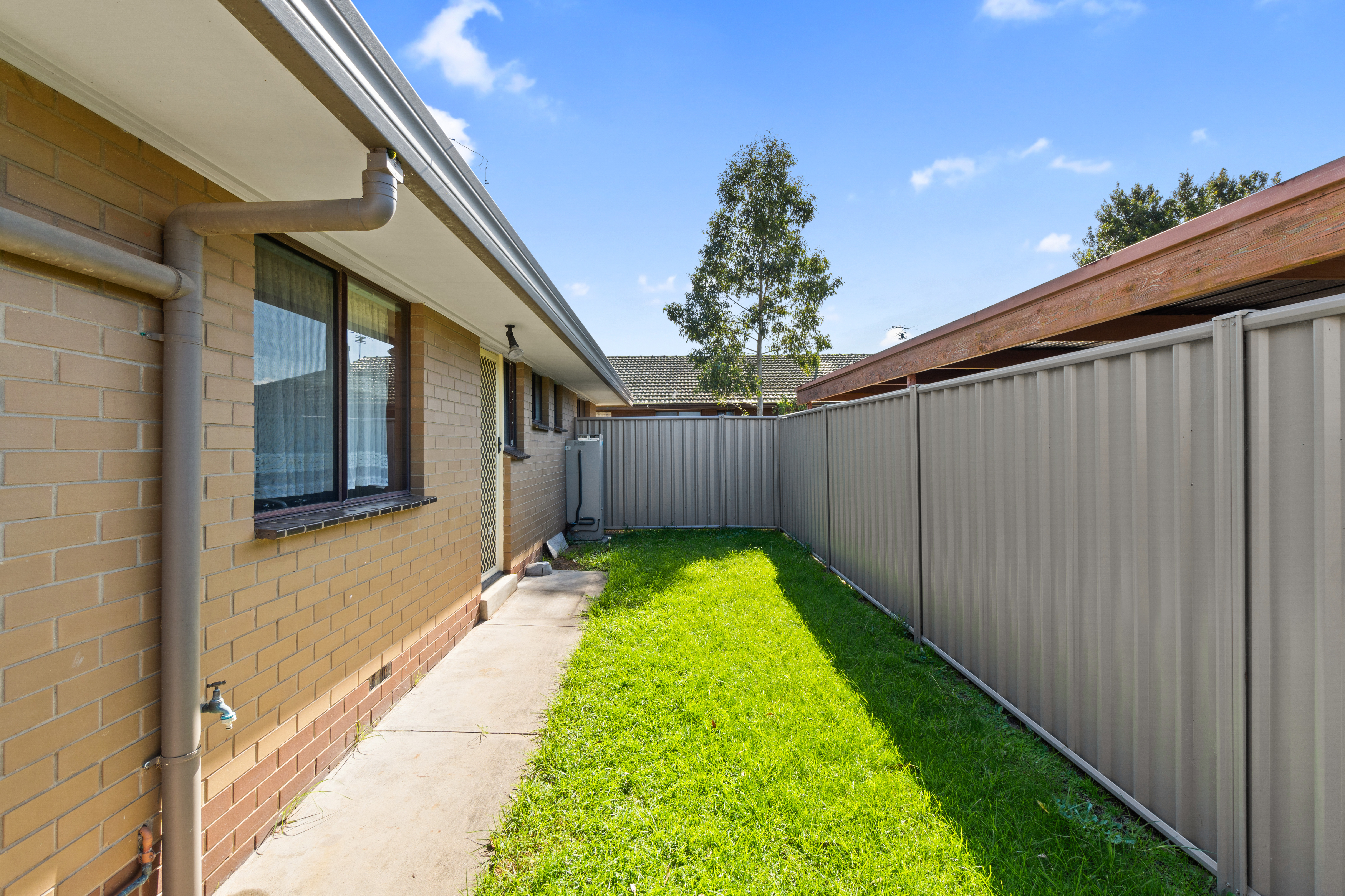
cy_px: 448
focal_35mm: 15
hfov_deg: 100.4
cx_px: 672
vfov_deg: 77.3
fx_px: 560
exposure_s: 1/30
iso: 100
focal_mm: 10
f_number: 8
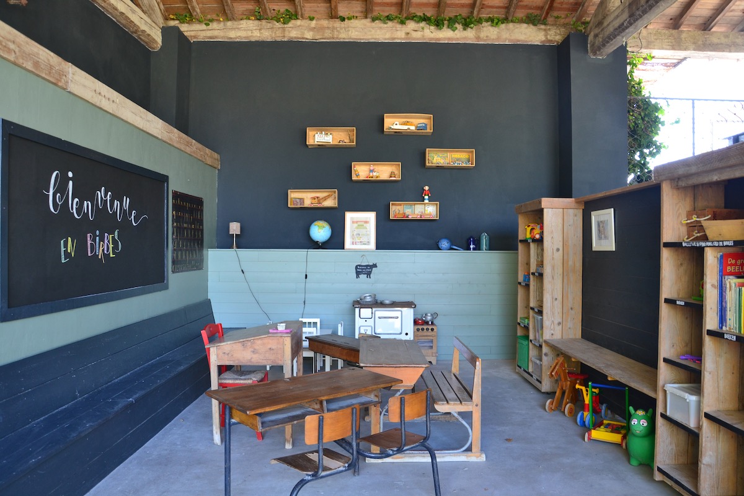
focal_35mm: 27
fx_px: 558
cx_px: 372
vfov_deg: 47.9
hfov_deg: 67.4
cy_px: 248
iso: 400
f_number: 6.3
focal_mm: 18
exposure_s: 1/20
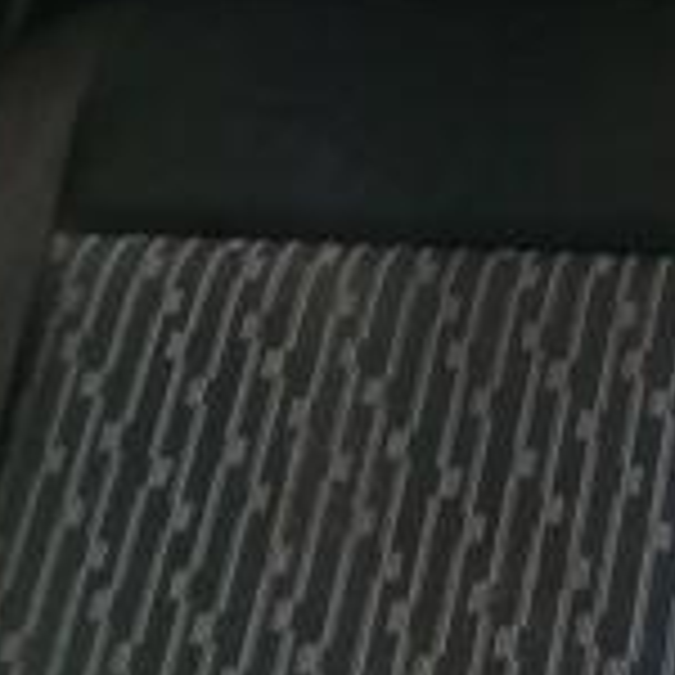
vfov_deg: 16.3
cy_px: -310
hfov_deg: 15.9
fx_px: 2162
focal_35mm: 98
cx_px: 1084
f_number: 1.8
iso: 200
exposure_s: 1/60
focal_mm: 3.98
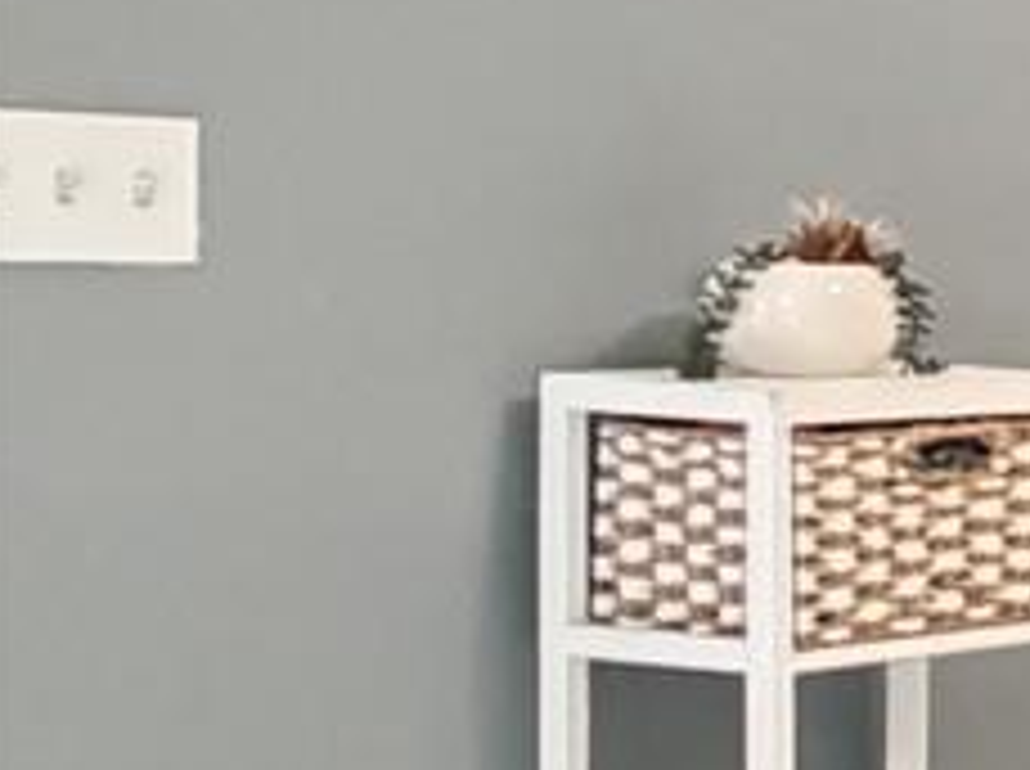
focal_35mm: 98
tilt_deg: -3.7
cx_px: 3576
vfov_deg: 15.0
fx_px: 2911
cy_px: 401
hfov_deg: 9.7
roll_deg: -2.0
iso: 800
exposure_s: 1/60
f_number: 2.2
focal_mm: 2.22
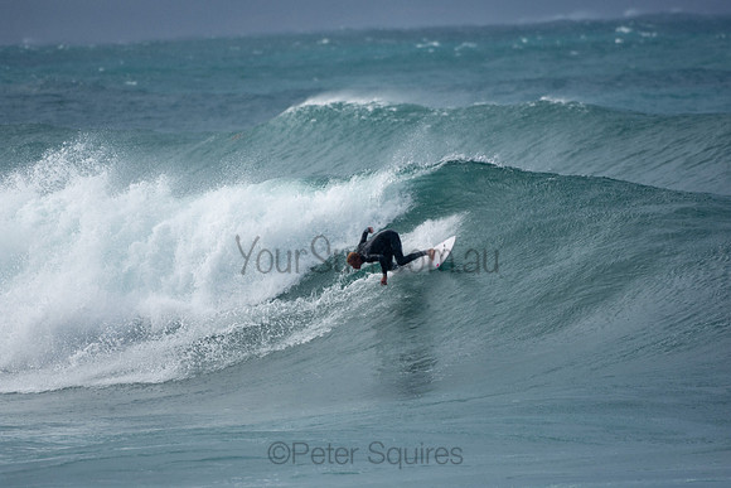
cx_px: 366
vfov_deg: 1.9
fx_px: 14623
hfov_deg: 2.9
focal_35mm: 720
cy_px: 244
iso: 140
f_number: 5.6
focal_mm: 480
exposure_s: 1/800
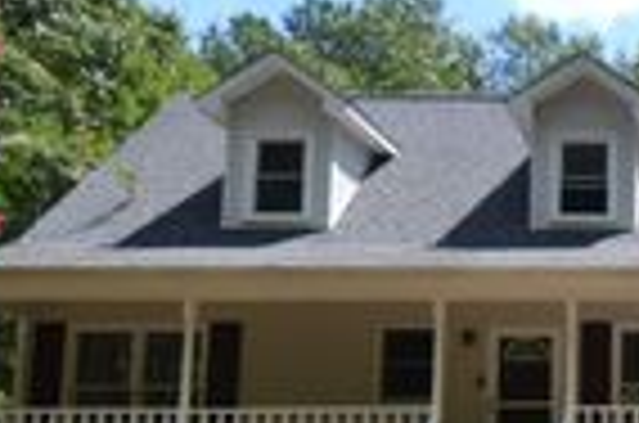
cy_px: 371
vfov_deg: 24.7
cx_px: 770
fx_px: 939
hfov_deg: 31.4
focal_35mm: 53
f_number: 6.3
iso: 100
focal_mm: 10
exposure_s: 1/160
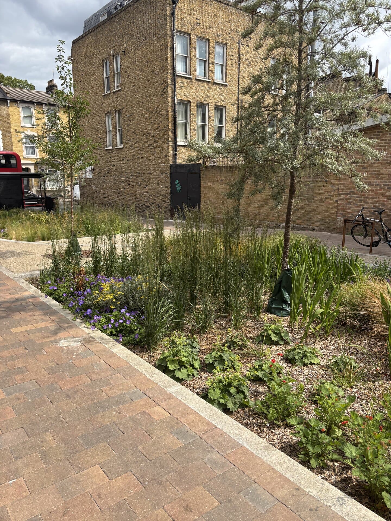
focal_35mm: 26
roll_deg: +0.0
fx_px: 392
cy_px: 260
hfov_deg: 53.1
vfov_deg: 67.3
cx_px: 196
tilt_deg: -12.2
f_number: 1.6
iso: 50
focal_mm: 5.96
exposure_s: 1/1616
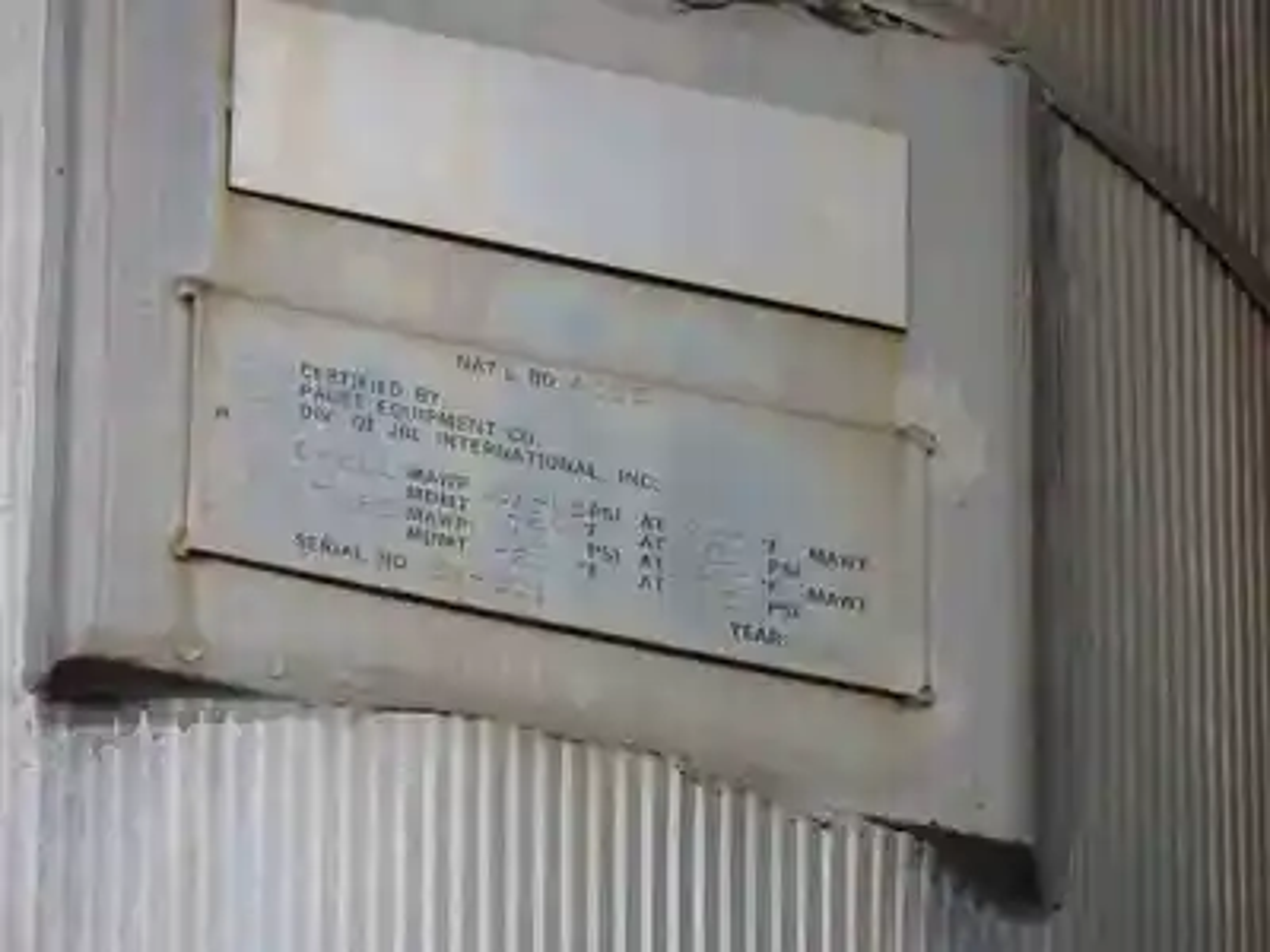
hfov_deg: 2.5
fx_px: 29351
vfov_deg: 1.9
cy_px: 476
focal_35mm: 800
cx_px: 635
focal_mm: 142.6
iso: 180
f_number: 5.2
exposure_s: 1/400
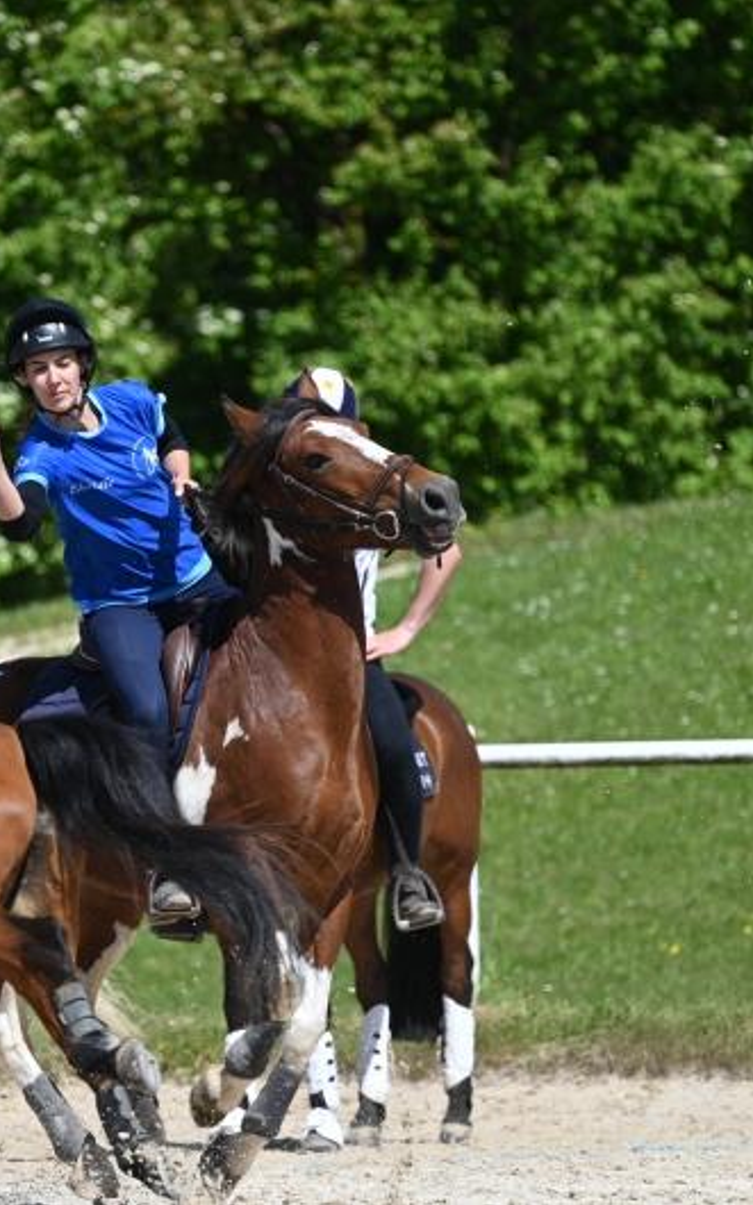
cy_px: 602
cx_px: 173
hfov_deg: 2.1
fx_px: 20204
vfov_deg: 3.4
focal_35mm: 615
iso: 250
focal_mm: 400
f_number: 5.6
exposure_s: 1/1250
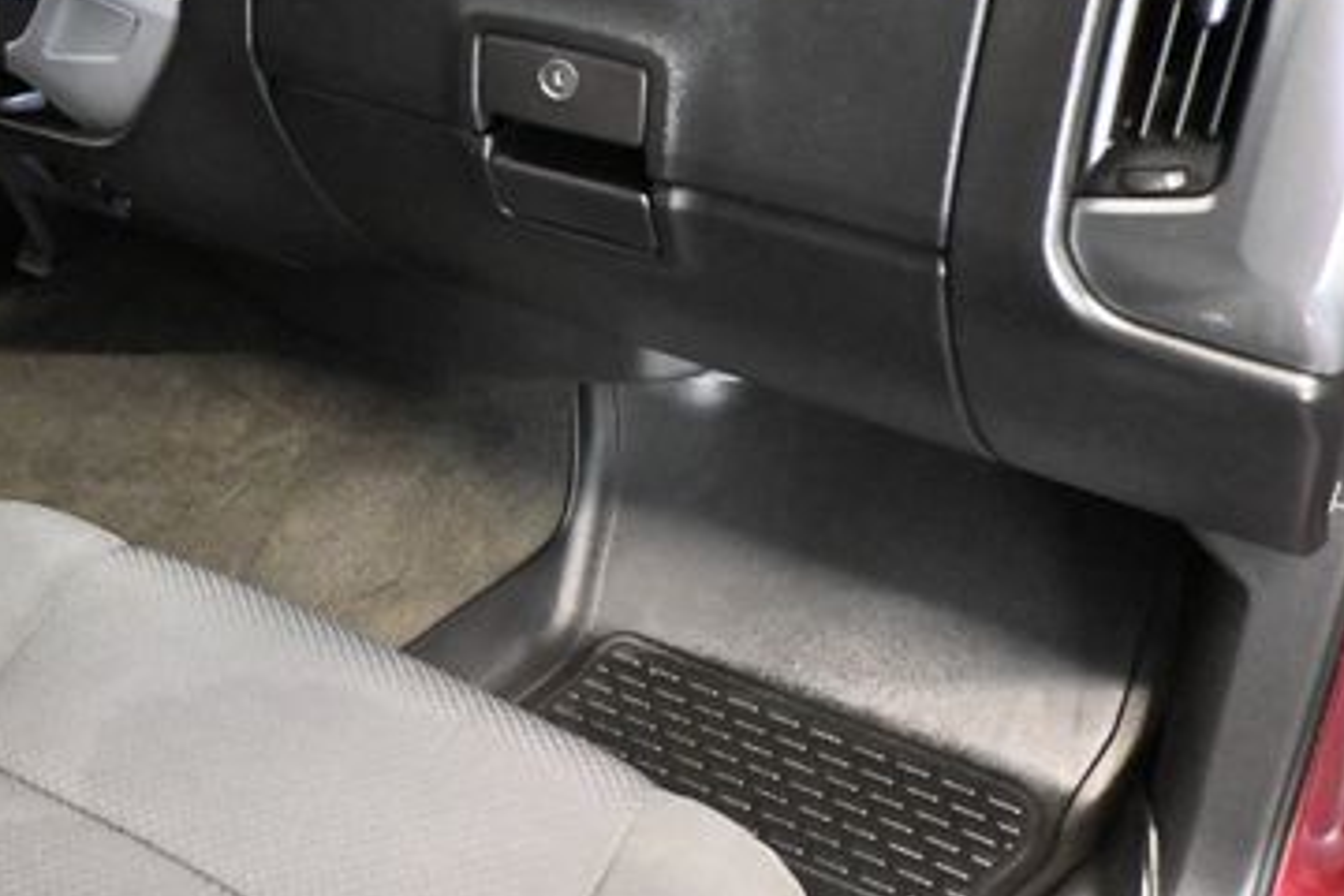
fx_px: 1842
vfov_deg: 26.9
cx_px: 280
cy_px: 202
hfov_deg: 38.7
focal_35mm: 49
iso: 12800
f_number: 3.8
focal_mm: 18.5
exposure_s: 1/60
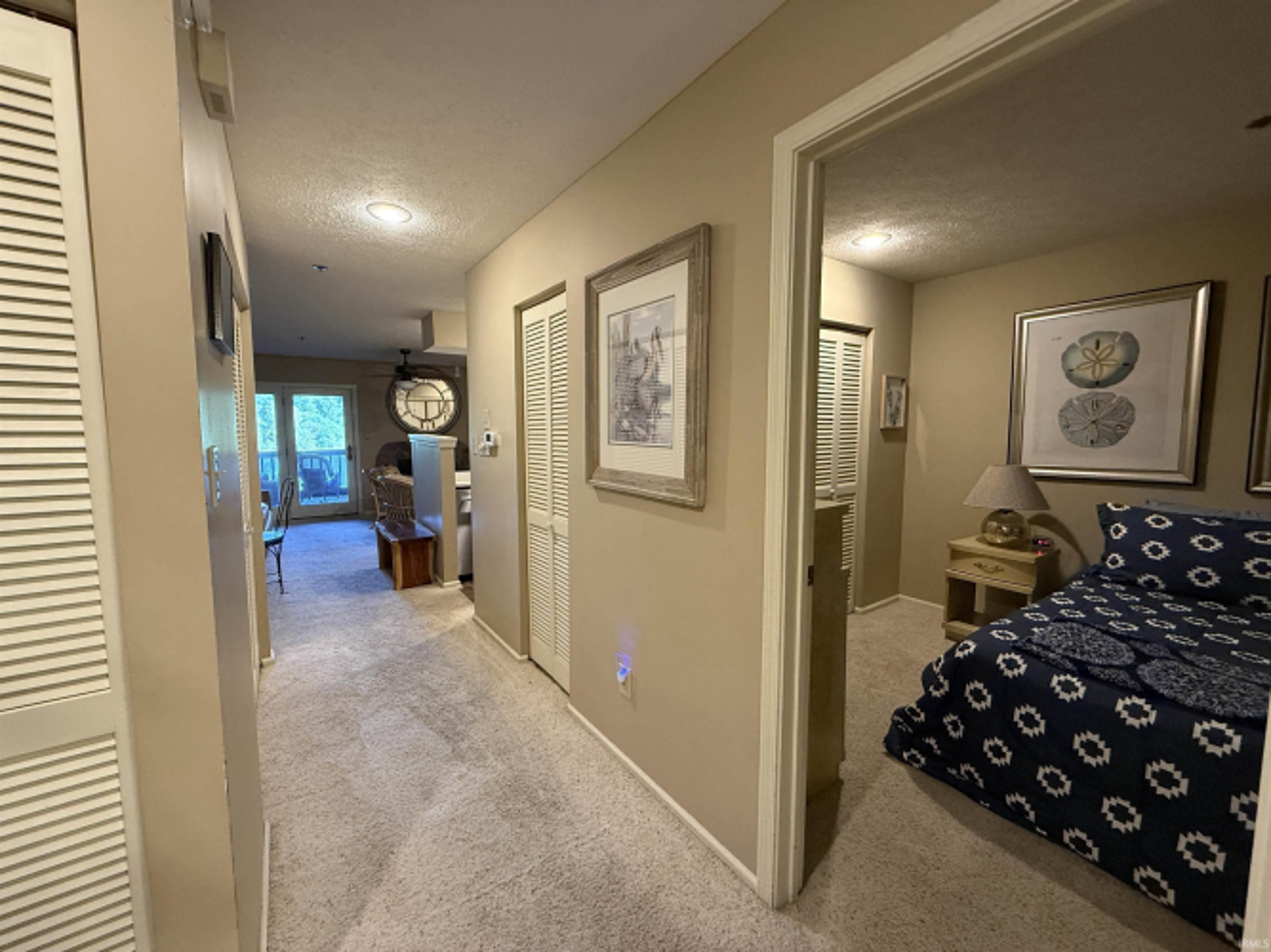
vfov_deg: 85.7
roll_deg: +0.4
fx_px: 514
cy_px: 476
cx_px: 636
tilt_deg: -5.1
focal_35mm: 14
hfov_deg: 102.1
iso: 400
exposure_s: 1/60
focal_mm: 2.22
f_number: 2.2
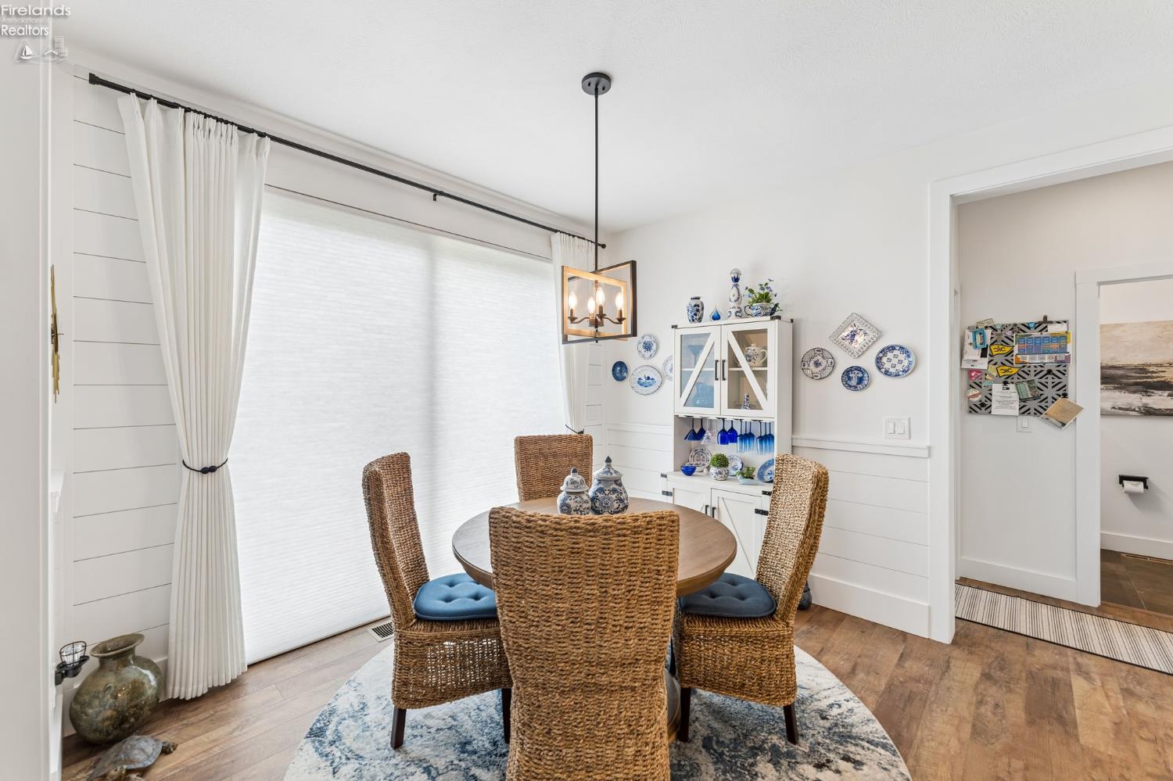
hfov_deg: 104.3
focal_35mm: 14
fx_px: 456
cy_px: 390
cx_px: 586
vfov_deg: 81.2
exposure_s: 1/40
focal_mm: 14
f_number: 5.6
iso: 200
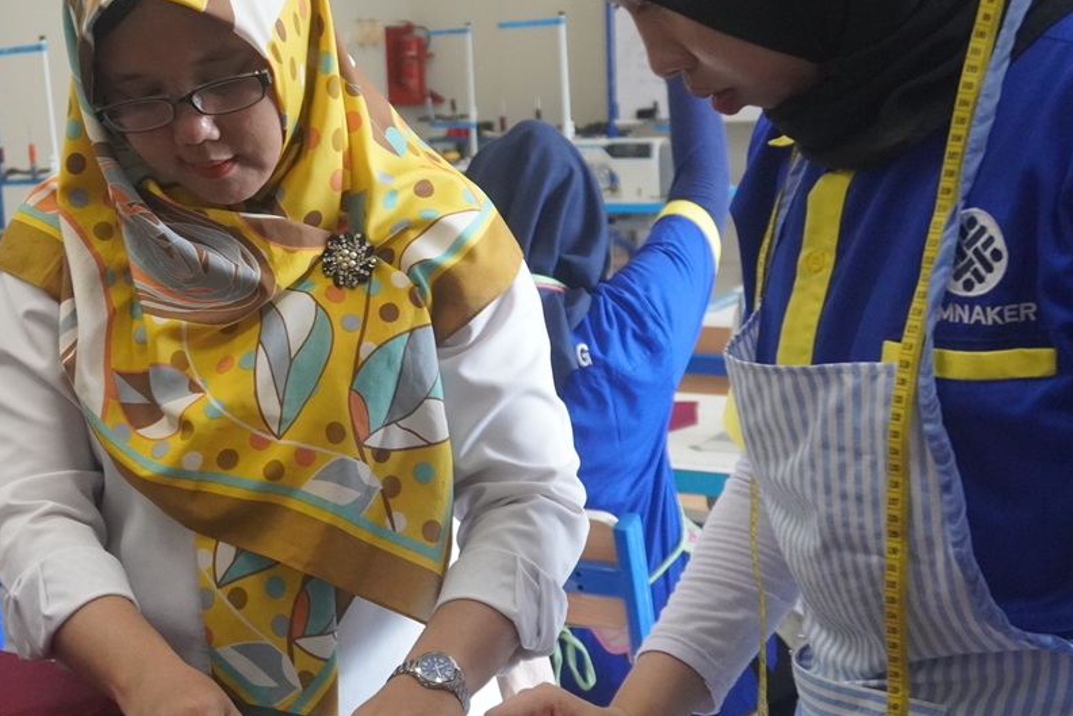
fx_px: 1692
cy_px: 353
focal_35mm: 57
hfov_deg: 34.9
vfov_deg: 23.9
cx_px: 369
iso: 3200
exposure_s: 1/160
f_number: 4.5
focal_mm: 25
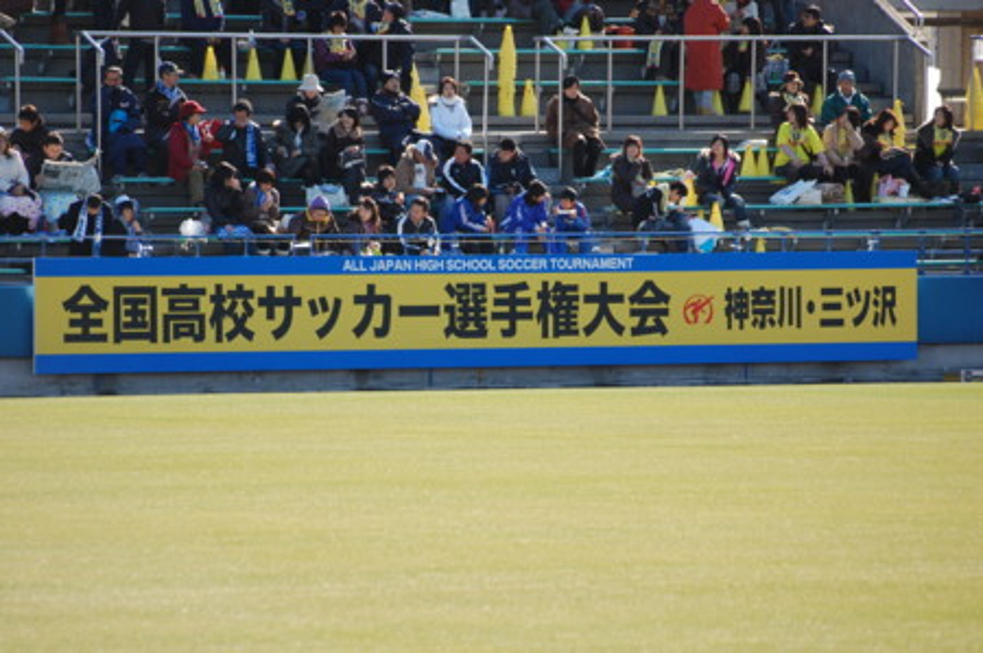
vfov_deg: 4.2
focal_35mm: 330
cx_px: 492
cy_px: 326
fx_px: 9001
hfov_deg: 6.3
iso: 400
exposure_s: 1/800
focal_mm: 220
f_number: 5.3
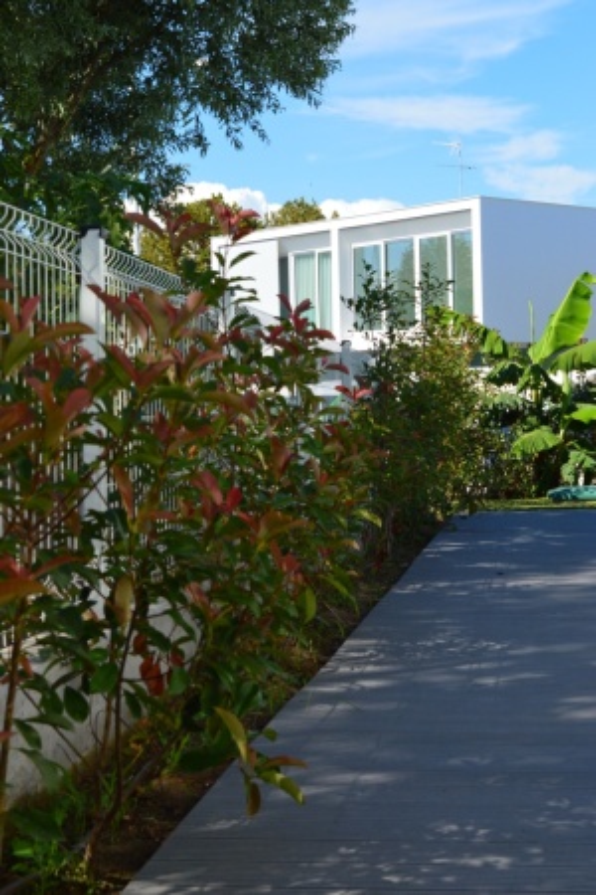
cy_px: 448
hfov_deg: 19.7
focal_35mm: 69
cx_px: 298
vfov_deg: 29.2
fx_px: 1713
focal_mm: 46
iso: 400
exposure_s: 1/400
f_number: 11
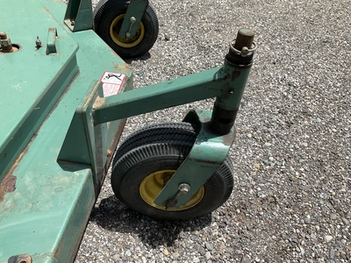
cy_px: 132
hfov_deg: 61.7
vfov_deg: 48.2
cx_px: 176
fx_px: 294
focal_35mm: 29
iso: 25
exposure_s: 1/1675
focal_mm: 3
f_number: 1.8
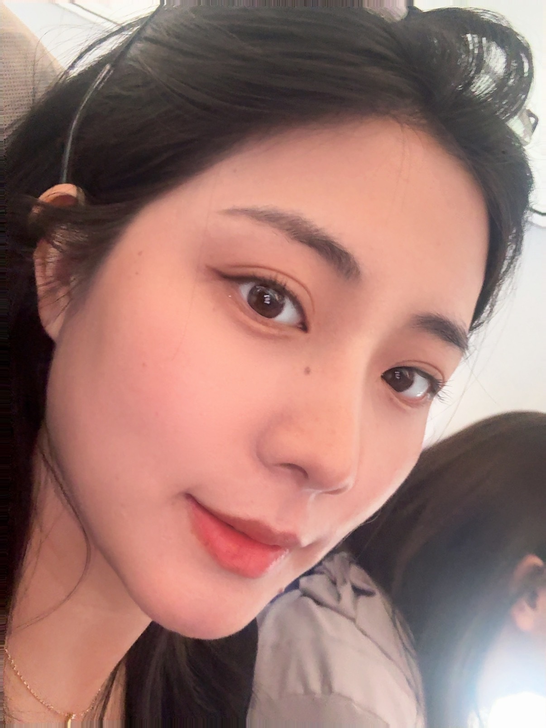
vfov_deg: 60.0
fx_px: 631
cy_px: 364
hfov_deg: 46.8
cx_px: 273
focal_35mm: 30
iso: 500
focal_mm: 2.69
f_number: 1.9
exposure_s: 1/30
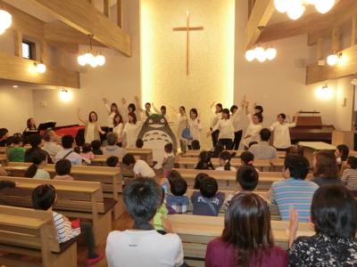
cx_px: 178
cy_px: 134
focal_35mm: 25
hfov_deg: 69.4
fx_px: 258
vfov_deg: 54.9
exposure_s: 1/60
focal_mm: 4.5
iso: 400
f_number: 3.5
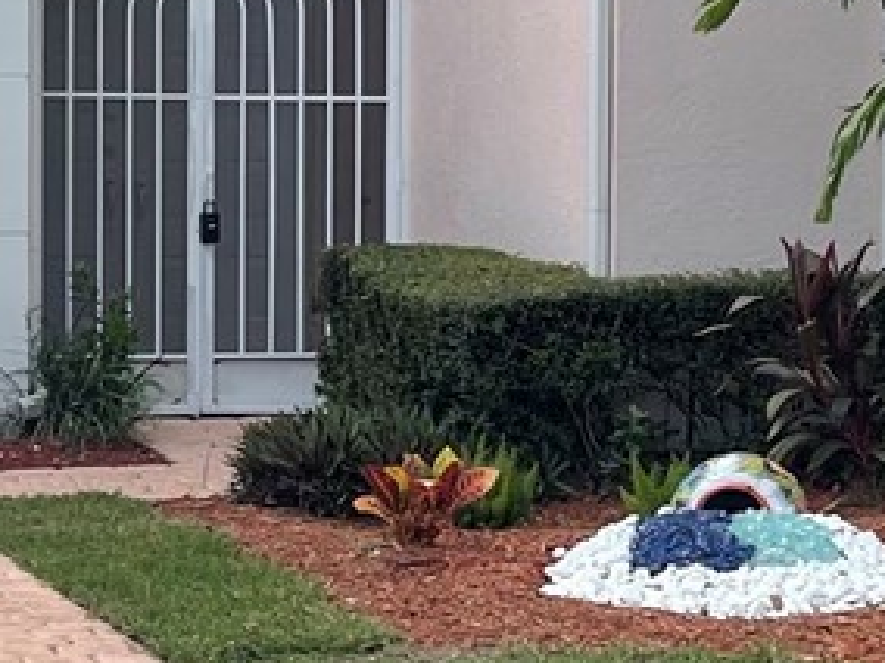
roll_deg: -0.3
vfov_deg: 10.5
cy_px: 283
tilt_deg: -2.6
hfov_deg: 13.9
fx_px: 3605
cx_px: 196
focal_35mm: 141
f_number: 1.6
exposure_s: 1/664
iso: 32
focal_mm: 5.1
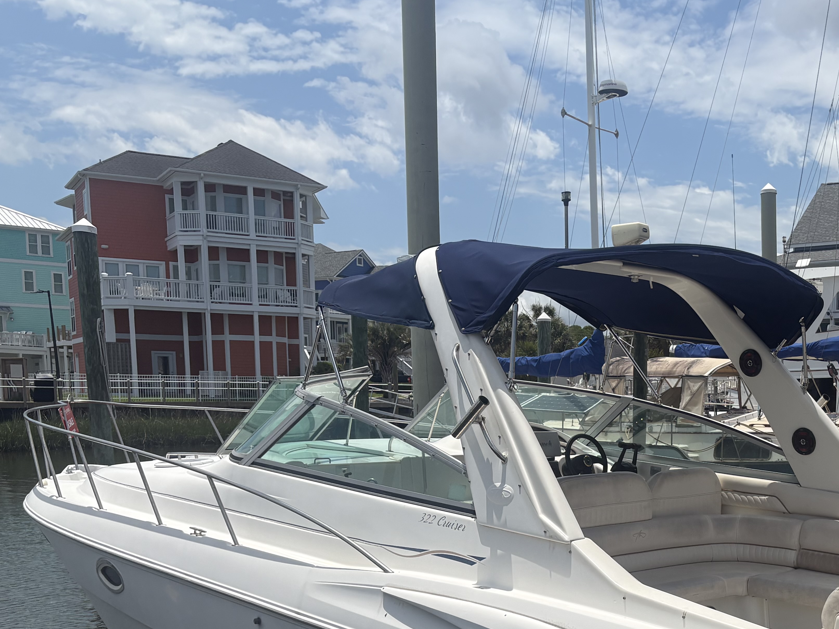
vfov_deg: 30.5
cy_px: 531
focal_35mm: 46
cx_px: 676
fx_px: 1115
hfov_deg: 39.6
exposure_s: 1/7813
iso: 50
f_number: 1.6
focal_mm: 5.96
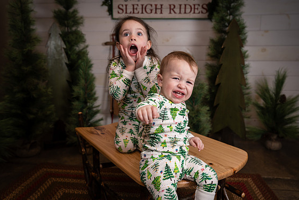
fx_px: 258
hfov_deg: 60.2
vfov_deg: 42.4
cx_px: 152
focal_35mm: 31
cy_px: 102
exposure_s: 1/250
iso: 320
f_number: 4
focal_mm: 30
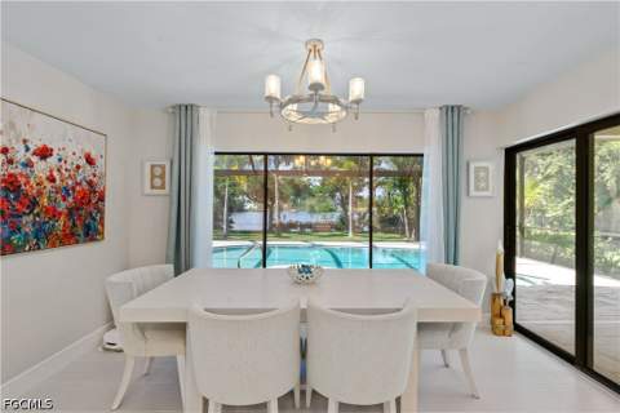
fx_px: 276
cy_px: 206
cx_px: 310
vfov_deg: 73.7
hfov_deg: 96.7
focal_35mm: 16
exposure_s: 1/50
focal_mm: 16
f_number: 8
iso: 400
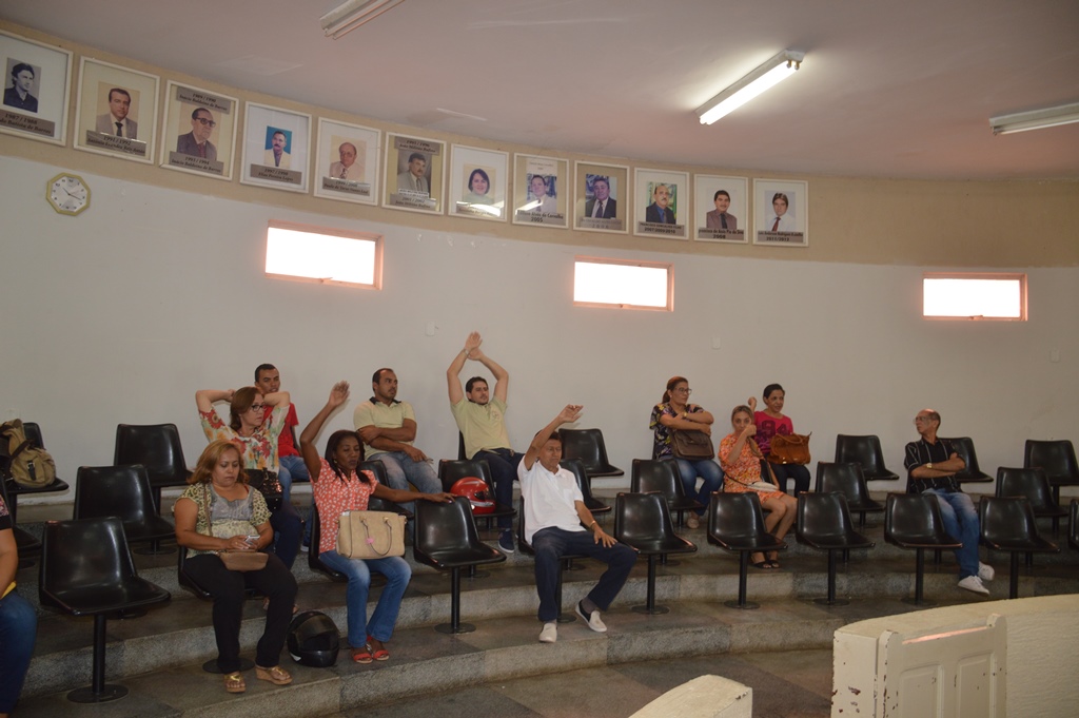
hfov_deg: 67.4
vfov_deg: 47.9
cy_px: 359
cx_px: 540
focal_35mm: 27
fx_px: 809
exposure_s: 1/60
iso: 400
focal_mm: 18
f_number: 3.5
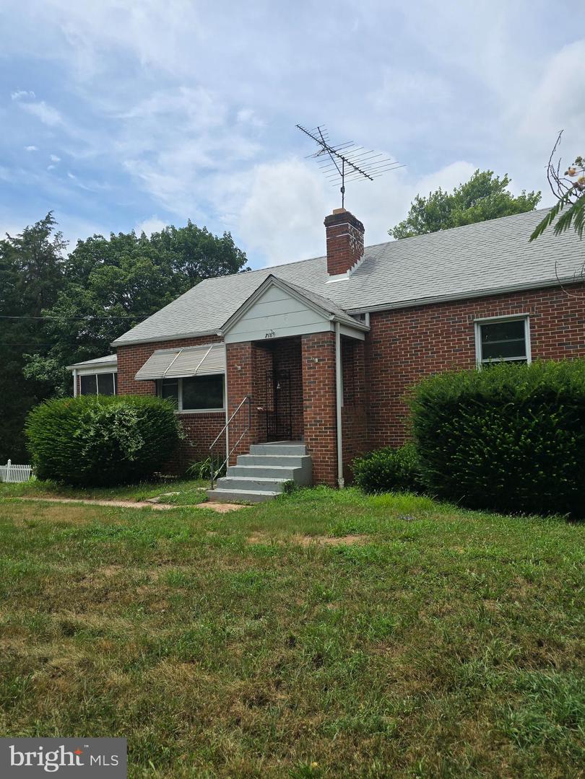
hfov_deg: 58.9
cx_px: 292
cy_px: 390
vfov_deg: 73.9
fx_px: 518
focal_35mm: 23
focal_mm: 6.3
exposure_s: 1/989
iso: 12
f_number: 1.7
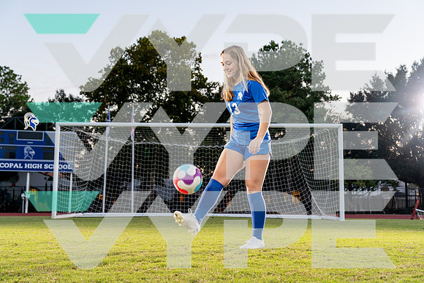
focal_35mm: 41
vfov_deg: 32.6
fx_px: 484
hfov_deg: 47.3
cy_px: 142
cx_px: 212
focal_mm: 40
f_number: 4
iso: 800
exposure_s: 1/250
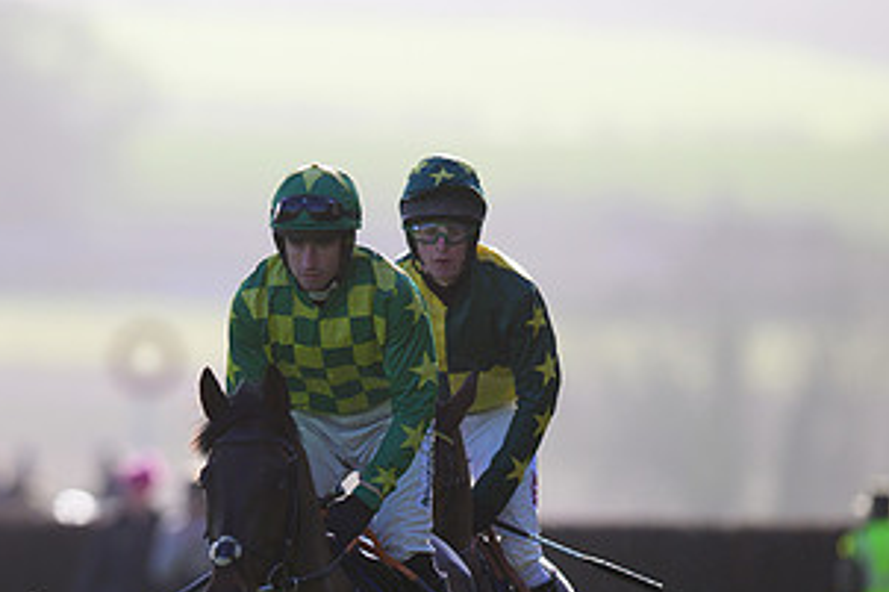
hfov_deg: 2.7
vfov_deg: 1.8
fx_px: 18979
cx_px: 241
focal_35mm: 769
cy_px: 515
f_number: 5
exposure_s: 1/2000
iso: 400
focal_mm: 400
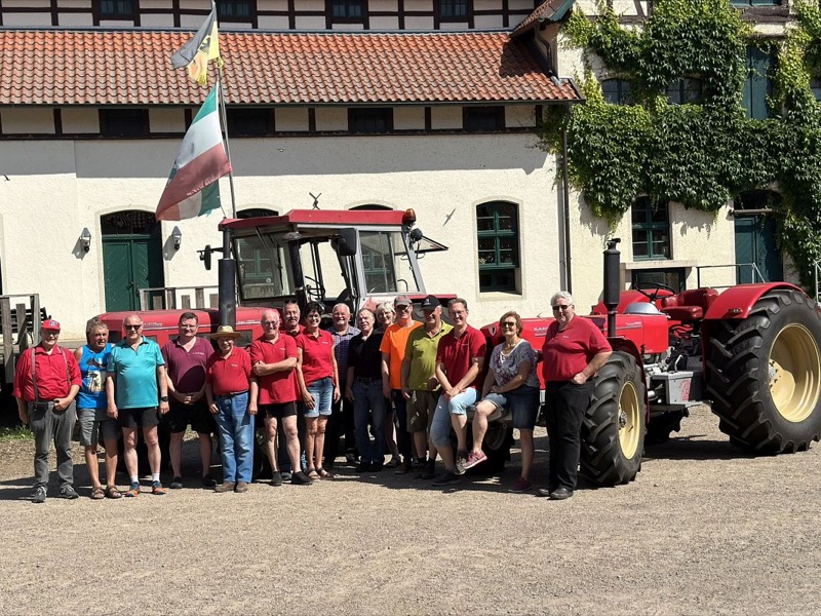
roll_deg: +1.7
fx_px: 1138
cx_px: 410
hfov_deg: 39.7
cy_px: 308
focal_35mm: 48
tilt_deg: -0.7
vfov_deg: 30.3
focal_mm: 6.86
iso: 100
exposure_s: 1/7634
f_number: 1.78
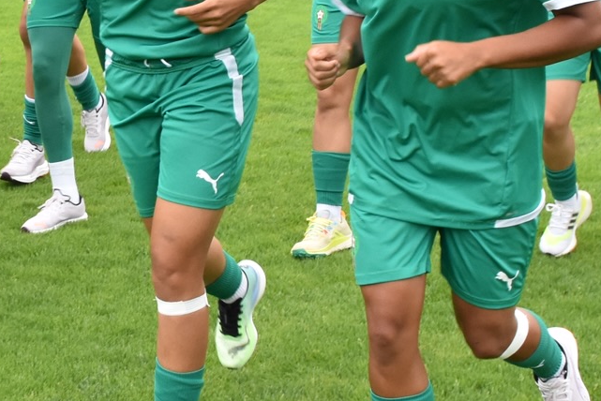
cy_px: 125
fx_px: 1620
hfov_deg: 20.4
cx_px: 20
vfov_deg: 14.1
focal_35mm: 97
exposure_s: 1/250
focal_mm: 18
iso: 800
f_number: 8
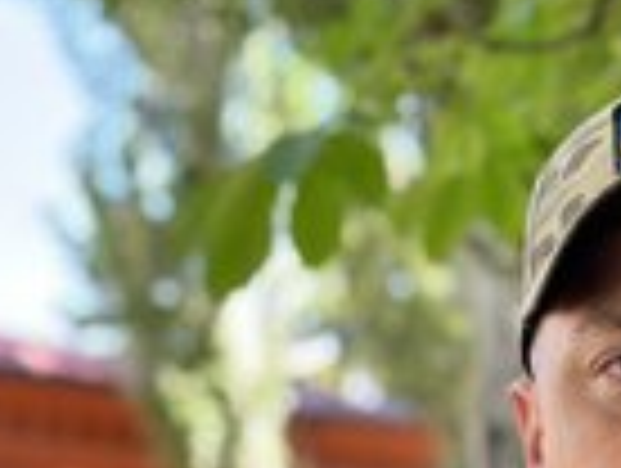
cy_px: 644
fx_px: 2498
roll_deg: +1.7
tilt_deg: +1.9
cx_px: 500
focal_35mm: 139
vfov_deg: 10.4
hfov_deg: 14.1
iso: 80
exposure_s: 1/373
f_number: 1.78
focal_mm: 6.86
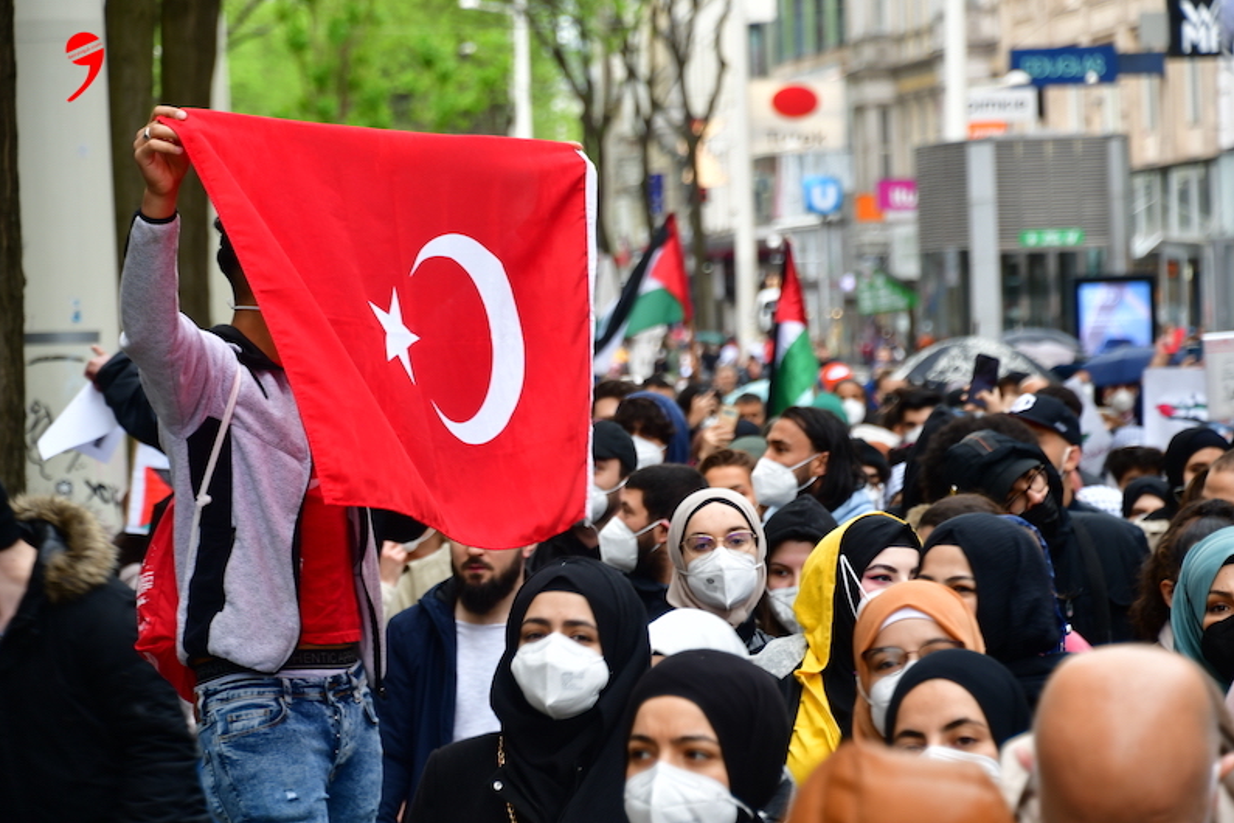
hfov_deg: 11.7
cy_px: 411
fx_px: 5998
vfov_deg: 7.8
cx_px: 616
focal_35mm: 175
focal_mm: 116
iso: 100
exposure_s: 1/40
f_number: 5.6
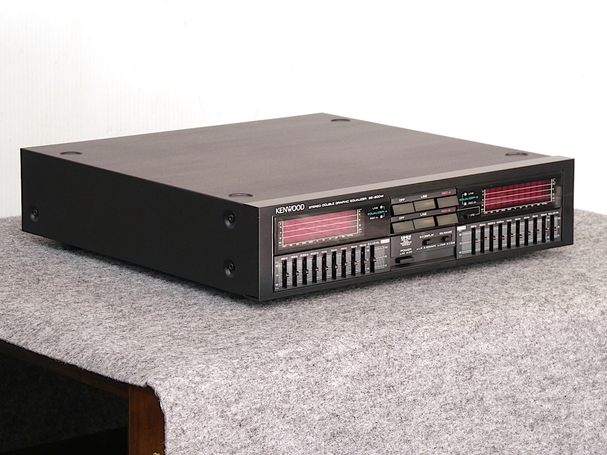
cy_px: 228
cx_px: 304
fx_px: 2508
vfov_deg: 10.4
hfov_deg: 13.8
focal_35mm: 143
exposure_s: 1/10
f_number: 5.4
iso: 200
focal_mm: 25.6
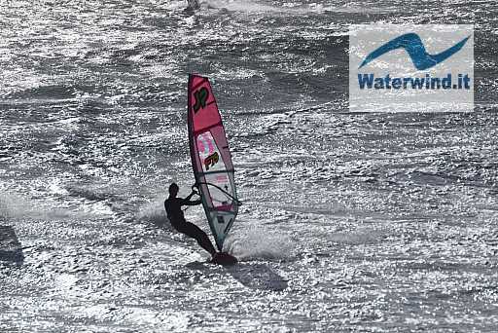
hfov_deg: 4.6
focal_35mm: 450
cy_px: 166
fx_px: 6228
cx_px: 249
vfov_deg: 3.1
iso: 200
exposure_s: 1/1000
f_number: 8
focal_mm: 300
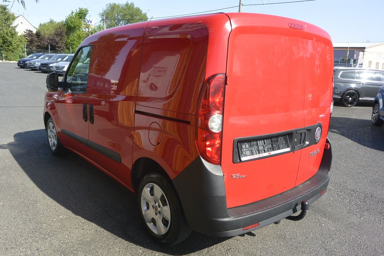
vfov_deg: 46.4
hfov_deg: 65.5
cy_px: 128
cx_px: 192
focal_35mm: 28
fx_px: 299
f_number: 4.5
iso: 160
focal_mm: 10.7
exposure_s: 1/640
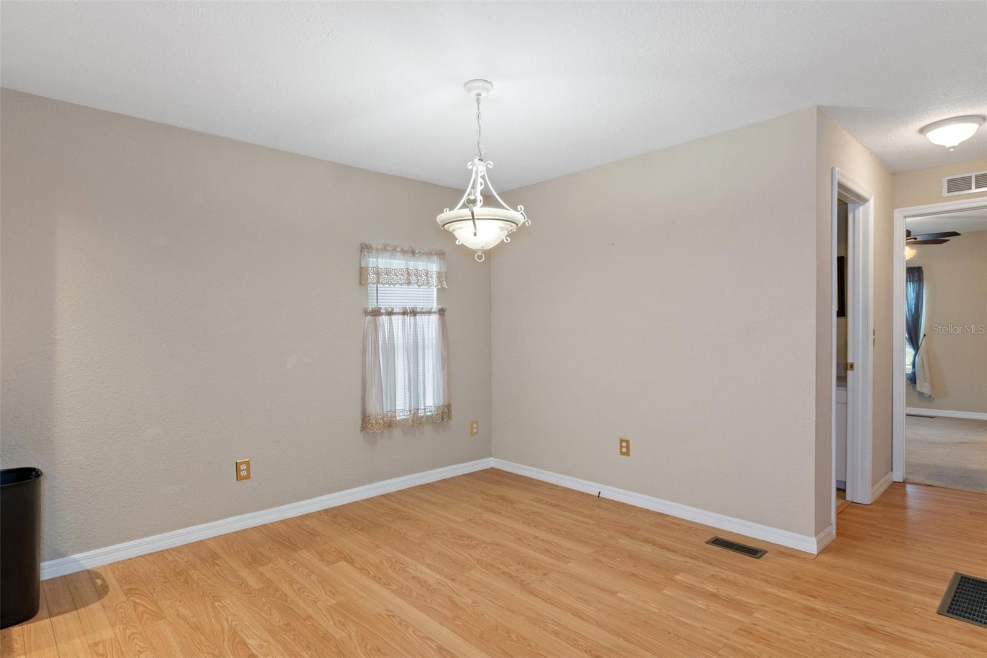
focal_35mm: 20
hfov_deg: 85.4
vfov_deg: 63.2
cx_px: 494
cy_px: 329
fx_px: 534
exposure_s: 1.3
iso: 640
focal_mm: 13
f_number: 8
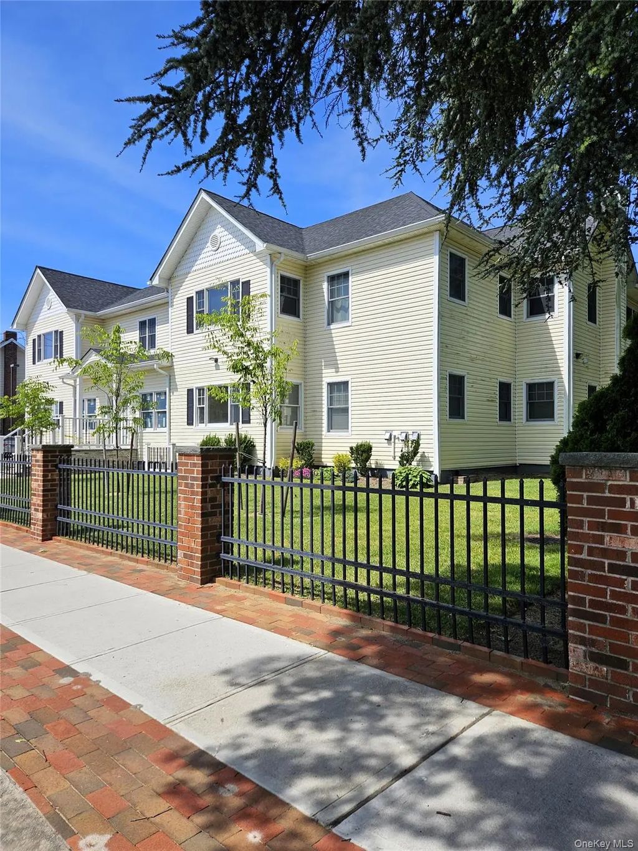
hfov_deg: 58.8
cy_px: 426
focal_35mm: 23
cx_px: 319
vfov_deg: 73.9
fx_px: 566
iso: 25
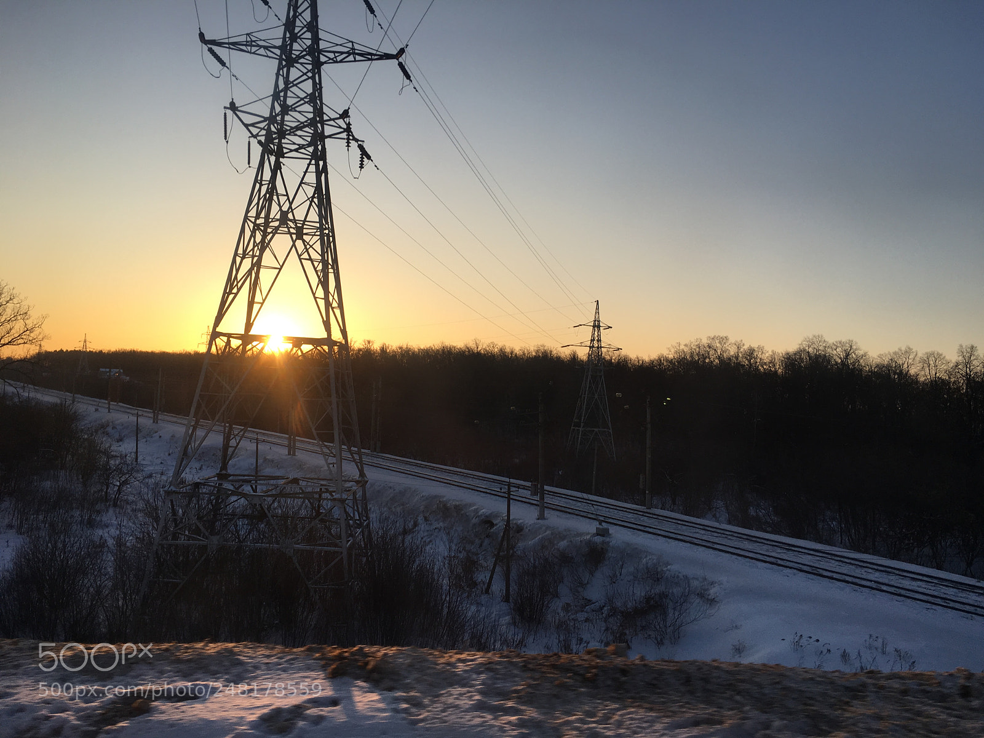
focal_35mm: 29
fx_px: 824
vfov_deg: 48.2
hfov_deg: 61.7
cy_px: 369
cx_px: 492
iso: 25
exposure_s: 1/373
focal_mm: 4.15
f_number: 2.2
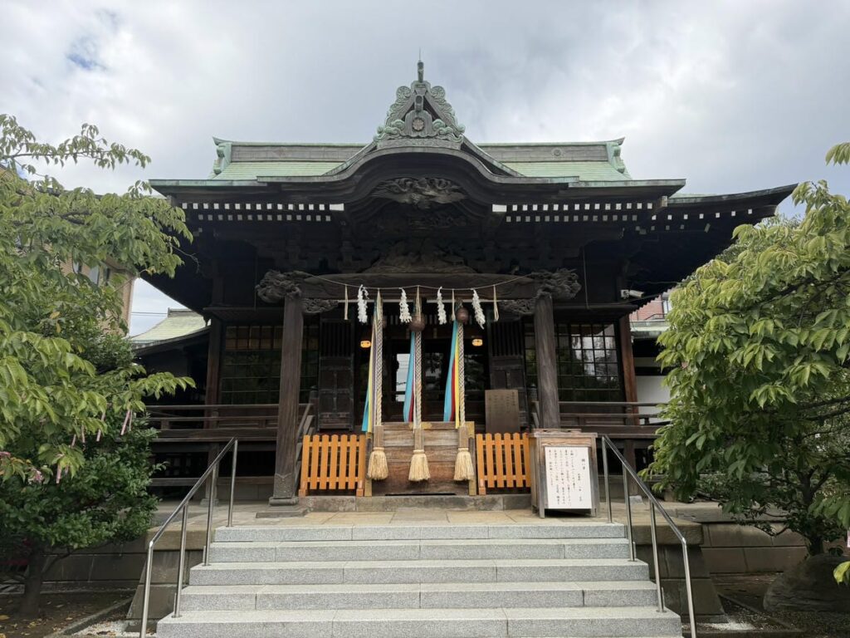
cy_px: 319
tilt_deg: +12.8
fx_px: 589
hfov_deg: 71.6
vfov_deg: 56.8
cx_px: 425
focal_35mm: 24
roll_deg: +1.2
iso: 100
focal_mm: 6.76
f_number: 1.78
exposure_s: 1/2703
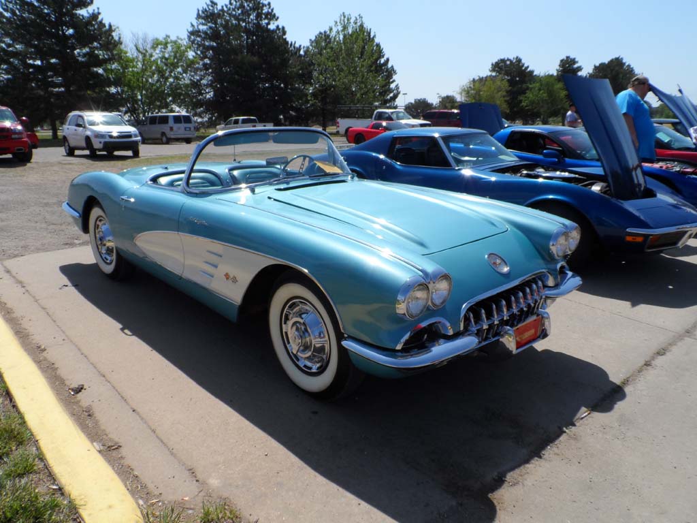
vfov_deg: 56.8
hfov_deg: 71.6
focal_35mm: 24
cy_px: 262
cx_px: 348
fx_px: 483
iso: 80
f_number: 4.5
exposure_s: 1/750
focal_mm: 4
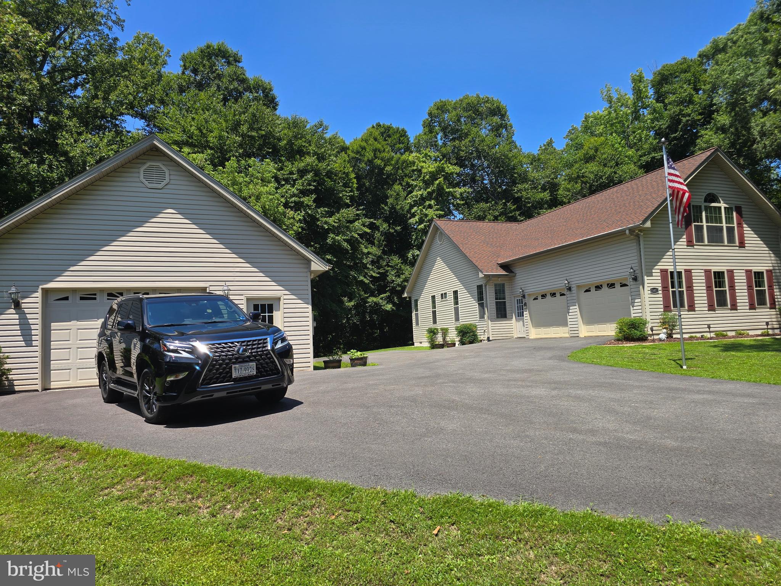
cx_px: 390
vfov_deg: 58.9
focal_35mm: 23
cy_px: 293
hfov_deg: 73.9
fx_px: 519
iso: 12
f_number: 1.7
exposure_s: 1/557
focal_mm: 6.3
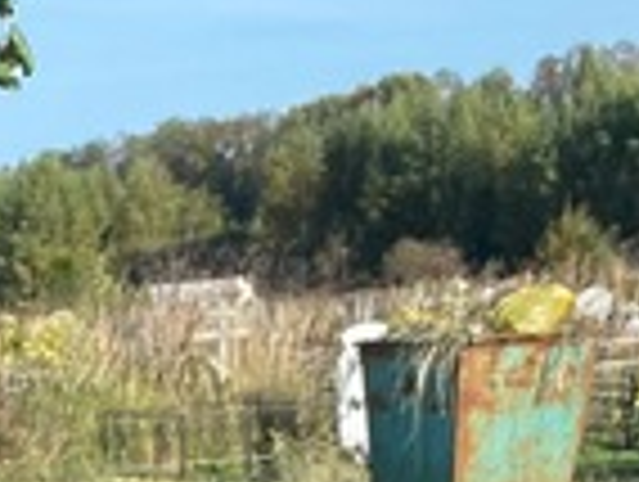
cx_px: -639
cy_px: 1239
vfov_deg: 9.0
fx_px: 2700
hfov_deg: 12.0
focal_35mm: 146
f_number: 1.8
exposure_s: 1/1043
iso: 32
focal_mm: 4.25
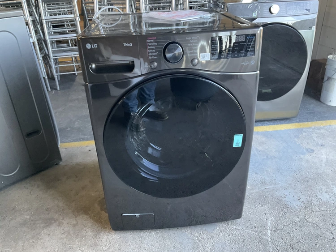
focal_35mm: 29
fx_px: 282
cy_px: 126
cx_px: 168
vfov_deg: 48.3
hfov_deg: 61.6
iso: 160
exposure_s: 1/60
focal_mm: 3
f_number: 1.8
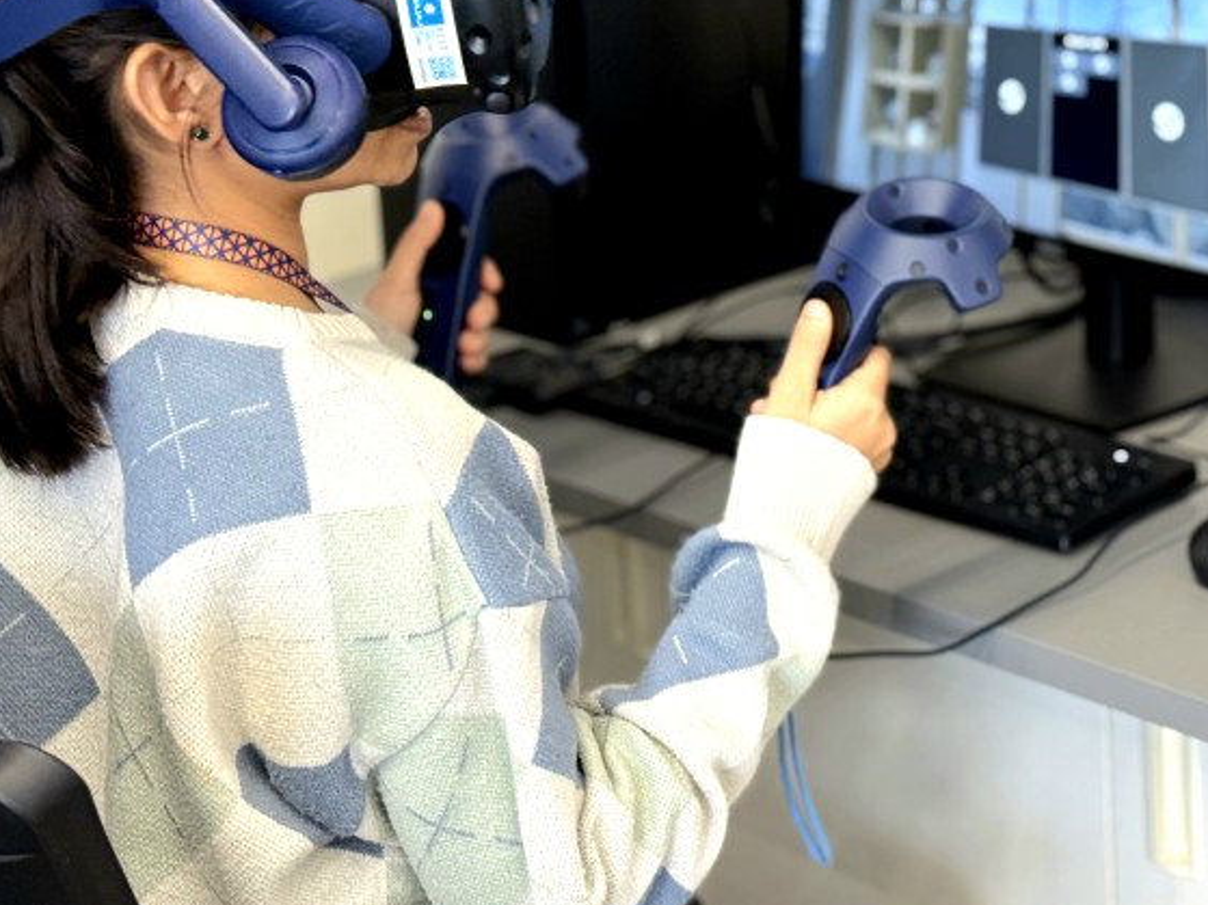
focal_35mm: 88
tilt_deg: -15.4
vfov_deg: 16.6
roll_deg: +2.3
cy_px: 143
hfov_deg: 22.1
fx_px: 3070
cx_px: 862
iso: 125
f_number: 1.78
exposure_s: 1/50
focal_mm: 6.76
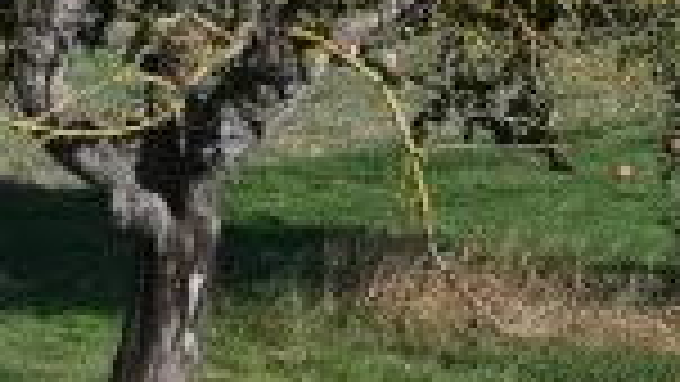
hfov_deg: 6.4
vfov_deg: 3.6
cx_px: 117
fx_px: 6096
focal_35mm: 338
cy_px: -427
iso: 100
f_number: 7.1
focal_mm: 45
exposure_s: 1/400
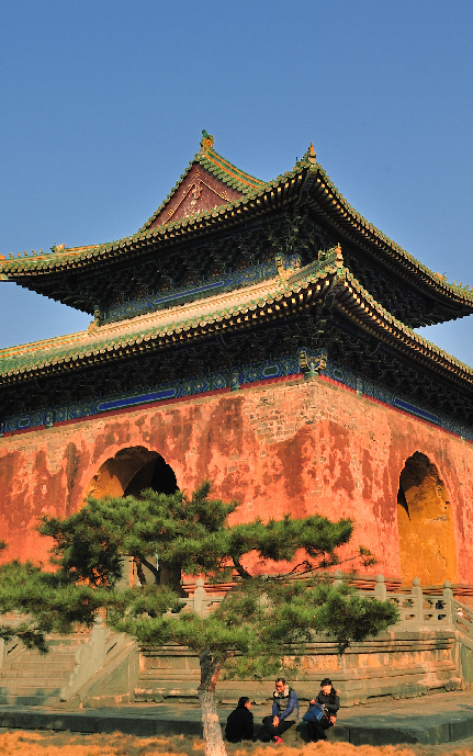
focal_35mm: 42
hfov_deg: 30.3
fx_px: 866
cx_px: 328
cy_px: 395
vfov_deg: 47.2
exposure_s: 1/200
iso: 200
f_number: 13
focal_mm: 24
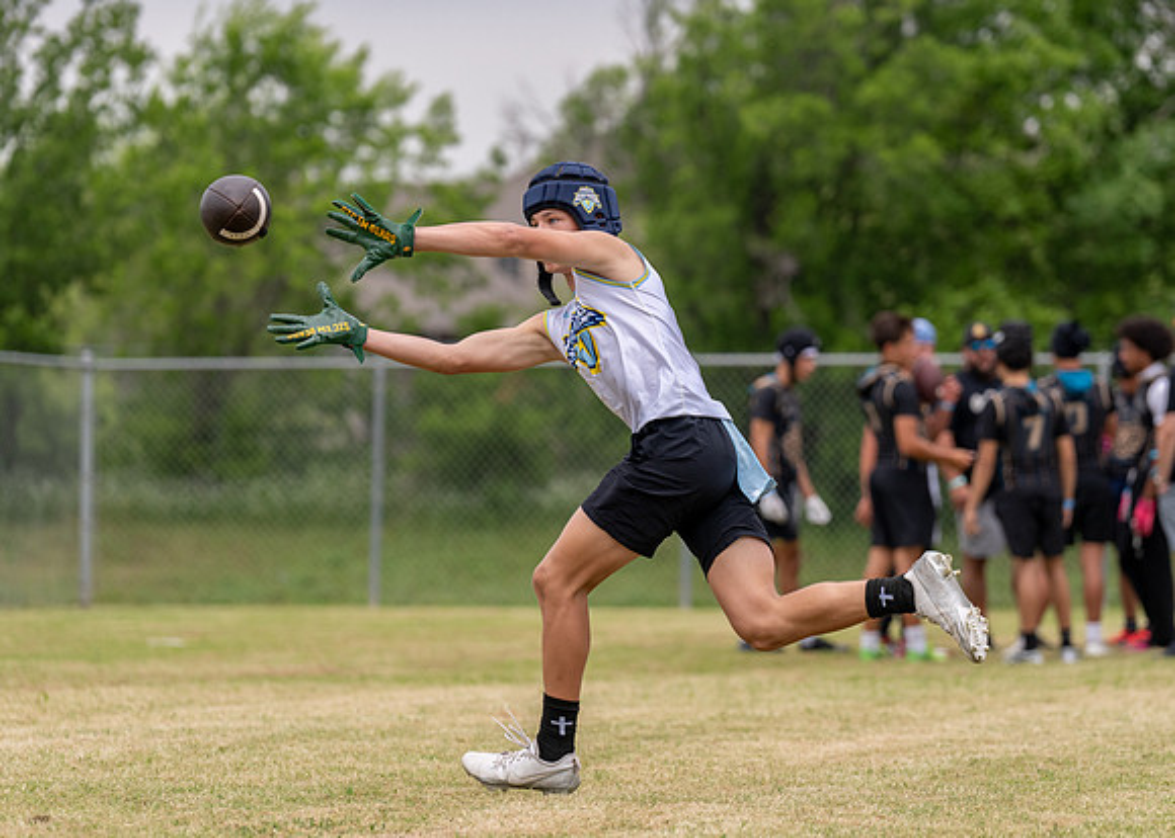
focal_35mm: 173
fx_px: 5768
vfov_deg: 8.3
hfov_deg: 11.6
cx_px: 603
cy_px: 381
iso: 200
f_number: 2.8
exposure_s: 1/2500
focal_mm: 132
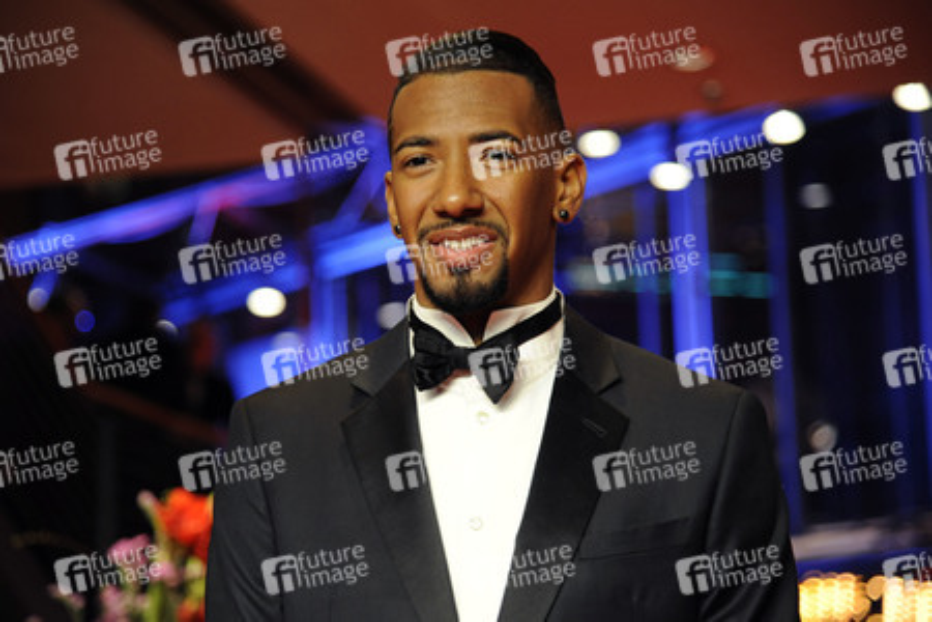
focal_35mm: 105
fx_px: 2718
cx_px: 466
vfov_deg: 13.0
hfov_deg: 19.5
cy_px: 311
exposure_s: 1/160
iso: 2000
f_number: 4
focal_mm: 105
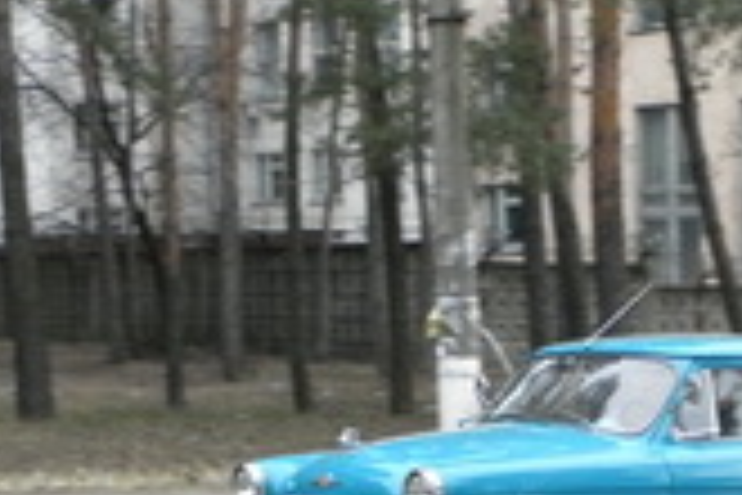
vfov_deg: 11.3
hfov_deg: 17.0
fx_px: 2473
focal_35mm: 120
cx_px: 517
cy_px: 457
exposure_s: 1/200
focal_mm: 6.8
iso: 200
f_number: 3.7
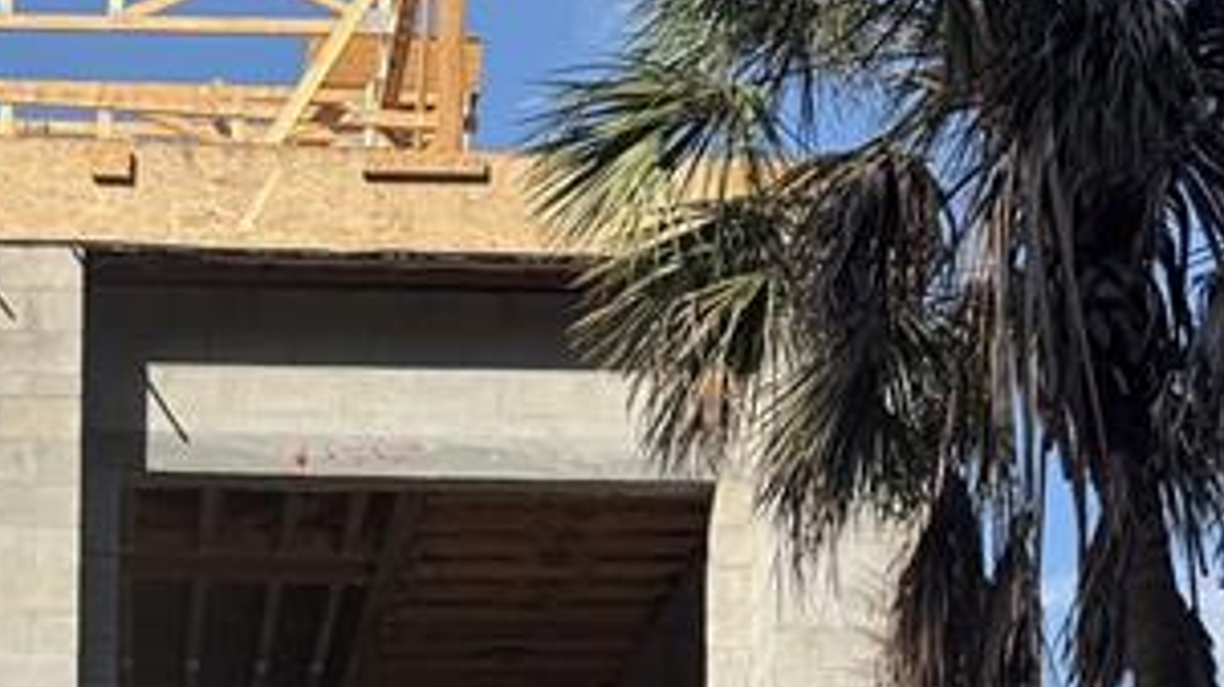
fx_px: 2887
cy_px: 1240
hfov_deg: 23.5
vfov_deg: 12.4
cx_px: 199
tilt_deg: +4.2
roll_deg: -1.2
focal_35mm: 89
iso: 80
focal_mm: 6.76
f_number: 1.78
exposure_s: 1/4975
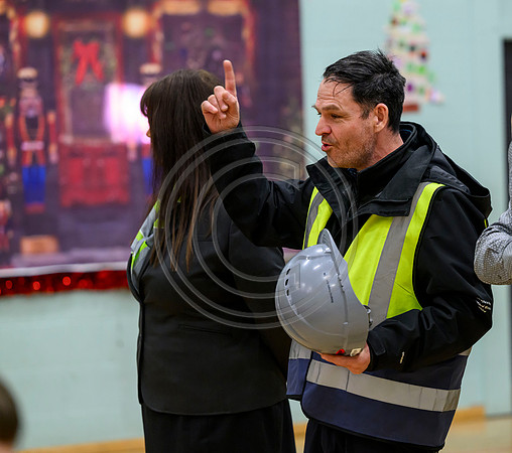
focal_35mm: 155
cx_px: 340
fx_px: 2457
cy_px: 226
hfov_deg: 11.9
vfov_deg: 10.5
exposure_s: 1/250
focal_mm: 130
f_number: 3.5
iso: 3200
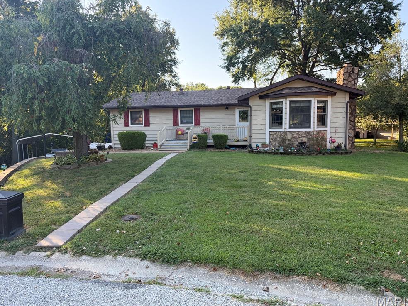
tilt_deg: -4.9
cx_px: 205
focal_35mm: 25
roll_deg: +1.6
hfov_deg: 69.4
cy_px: 151
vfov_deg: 54.9
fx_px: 295
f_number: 1.78
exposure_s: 1/708
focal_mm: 6.76
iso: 100
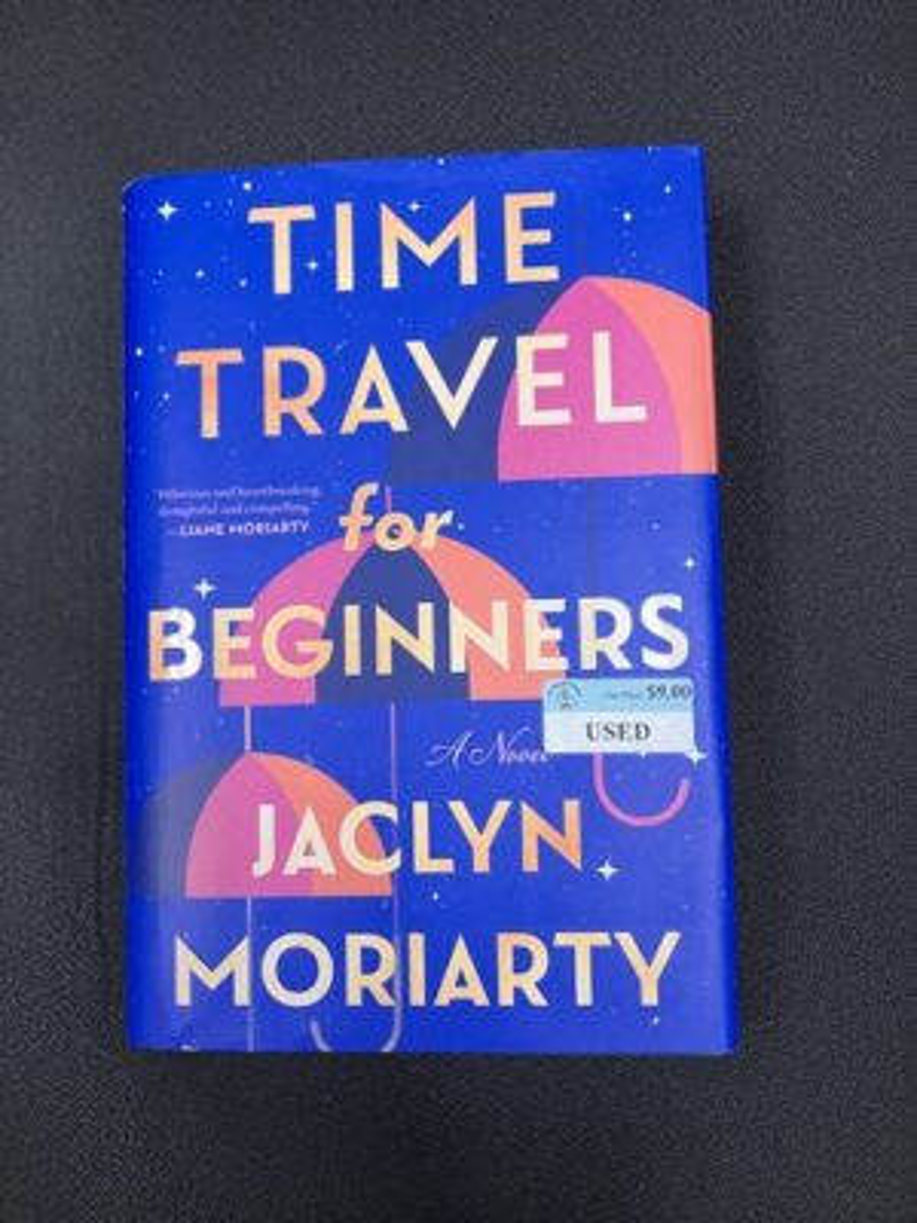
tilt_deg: -86.3
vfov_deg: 63.4
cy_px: 612
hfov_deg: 49.7
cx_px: 458
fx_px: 989
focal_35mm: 28
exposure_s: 1/60
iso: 160
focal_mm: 3.99
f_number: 1.8
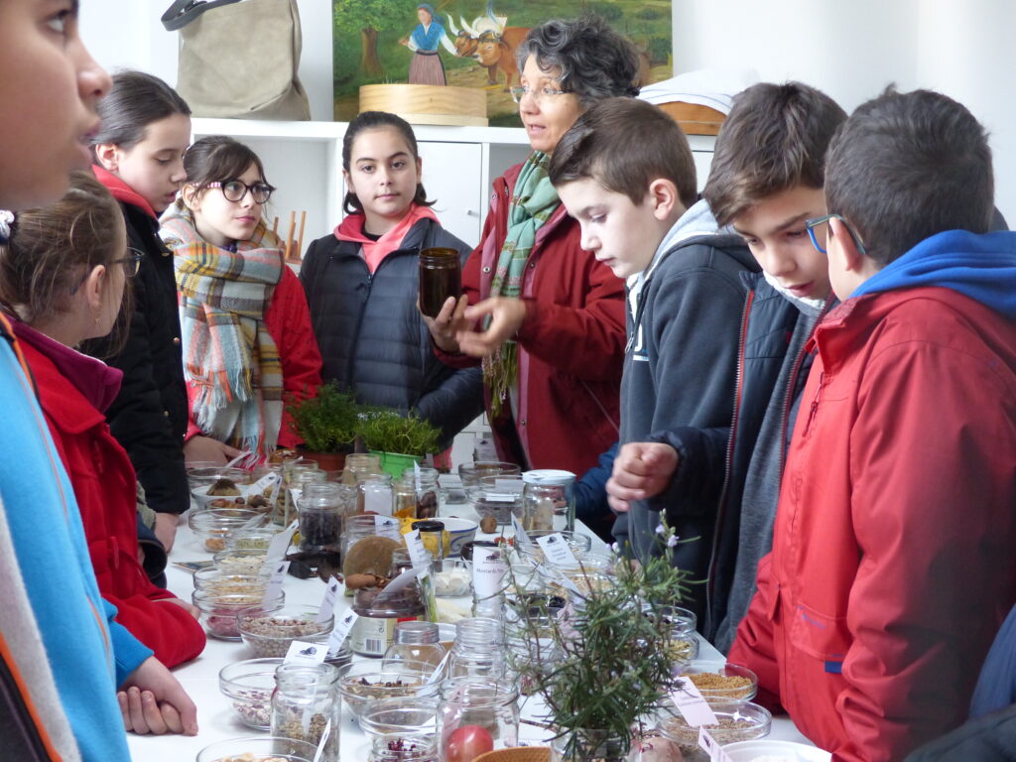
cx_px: 508
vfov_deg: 24.8
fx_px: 1732
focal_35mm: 59
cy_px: 381
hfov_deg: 32.7
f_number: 2.8
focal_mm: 10.5
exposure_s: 1/50
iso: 400
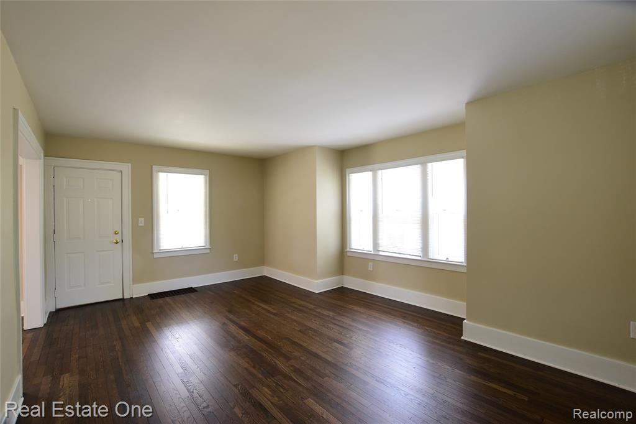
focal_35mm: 15
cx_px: 318
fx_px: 265
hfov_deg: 100.4
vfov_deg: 77.3
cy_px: 212
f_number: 6.3
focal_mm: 10
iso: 400
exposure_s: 1/15
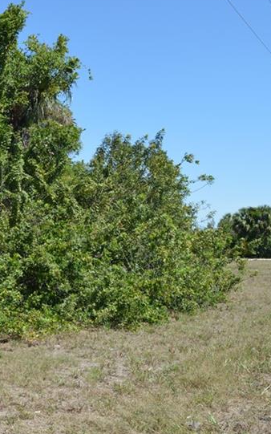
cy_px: 209
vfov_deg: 38.9
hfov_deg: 23.9
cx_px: 7
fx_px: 615
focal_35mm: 52
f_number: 8
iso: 100
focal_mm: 18
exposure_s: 1/250
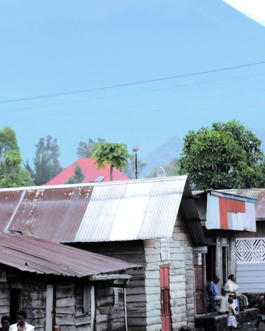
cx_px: 168
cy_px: 213
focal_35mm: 228
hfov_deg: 6.8
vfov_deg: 8.5
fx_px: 2236
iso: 400
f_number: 18
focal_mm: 56
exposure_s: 1/100
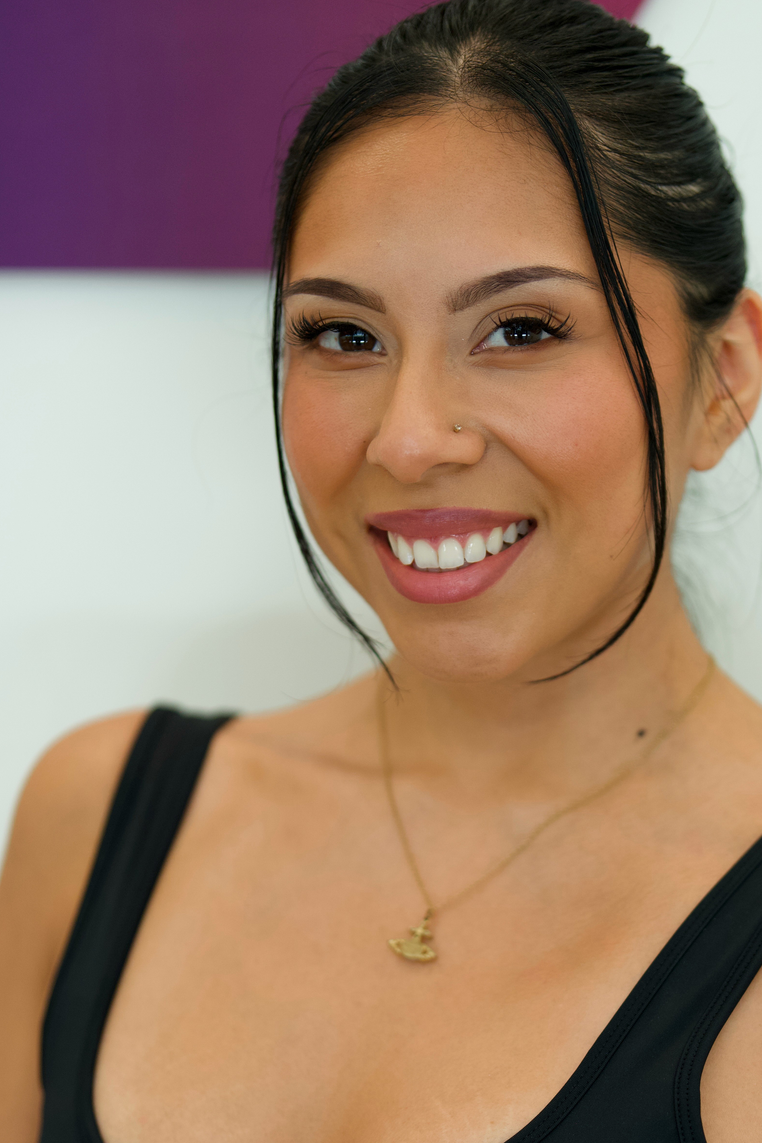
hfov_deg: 13.5
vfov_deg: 20.1
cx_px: 512
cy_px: 850
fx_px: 3206
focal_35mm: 101
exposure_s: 1/400
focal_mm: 50
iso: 320
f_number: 1.4
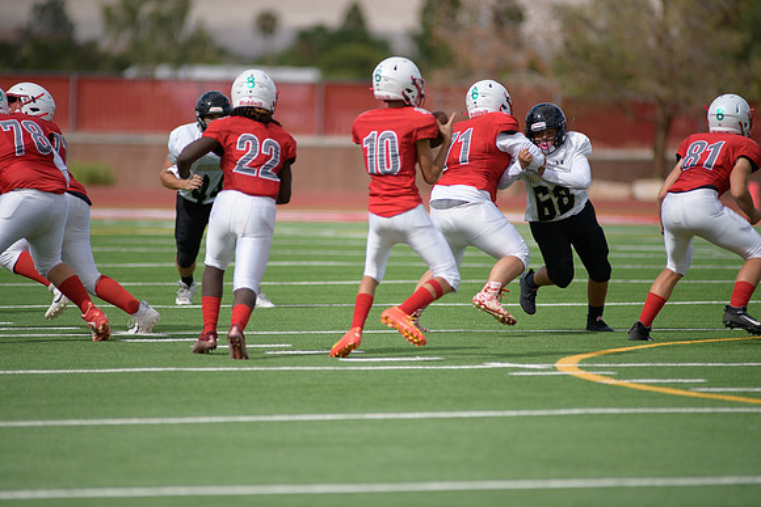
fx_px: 6343
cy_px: 254
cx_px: 380
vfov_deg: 4.6
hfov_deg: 6.9
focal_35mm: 300
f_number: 2.8
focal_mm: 300
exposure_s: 1/8000
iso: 400
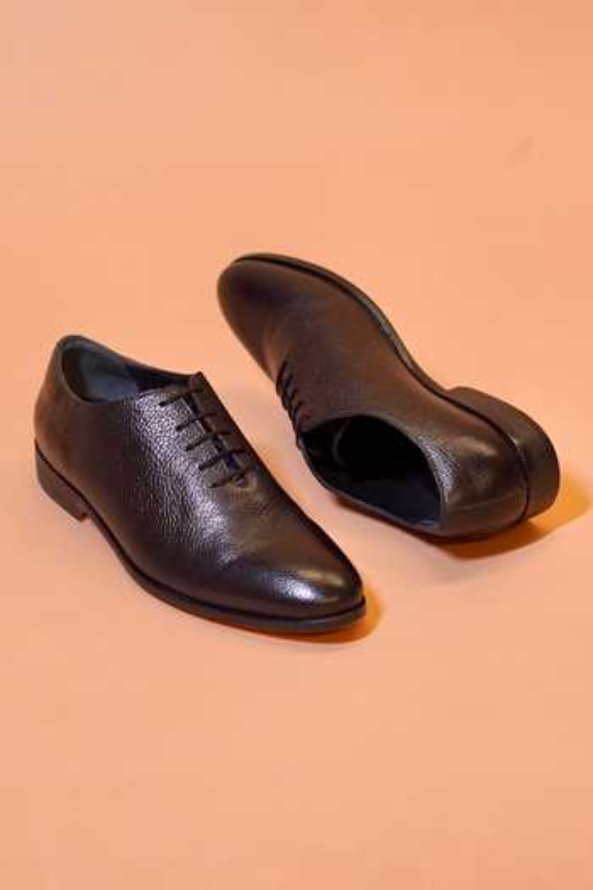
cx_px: 296
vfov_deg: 39.6
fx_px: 1235
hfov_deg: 27.0
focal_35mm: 50
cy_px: 445
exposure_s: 1/125
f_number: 2
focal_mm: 50
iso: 500
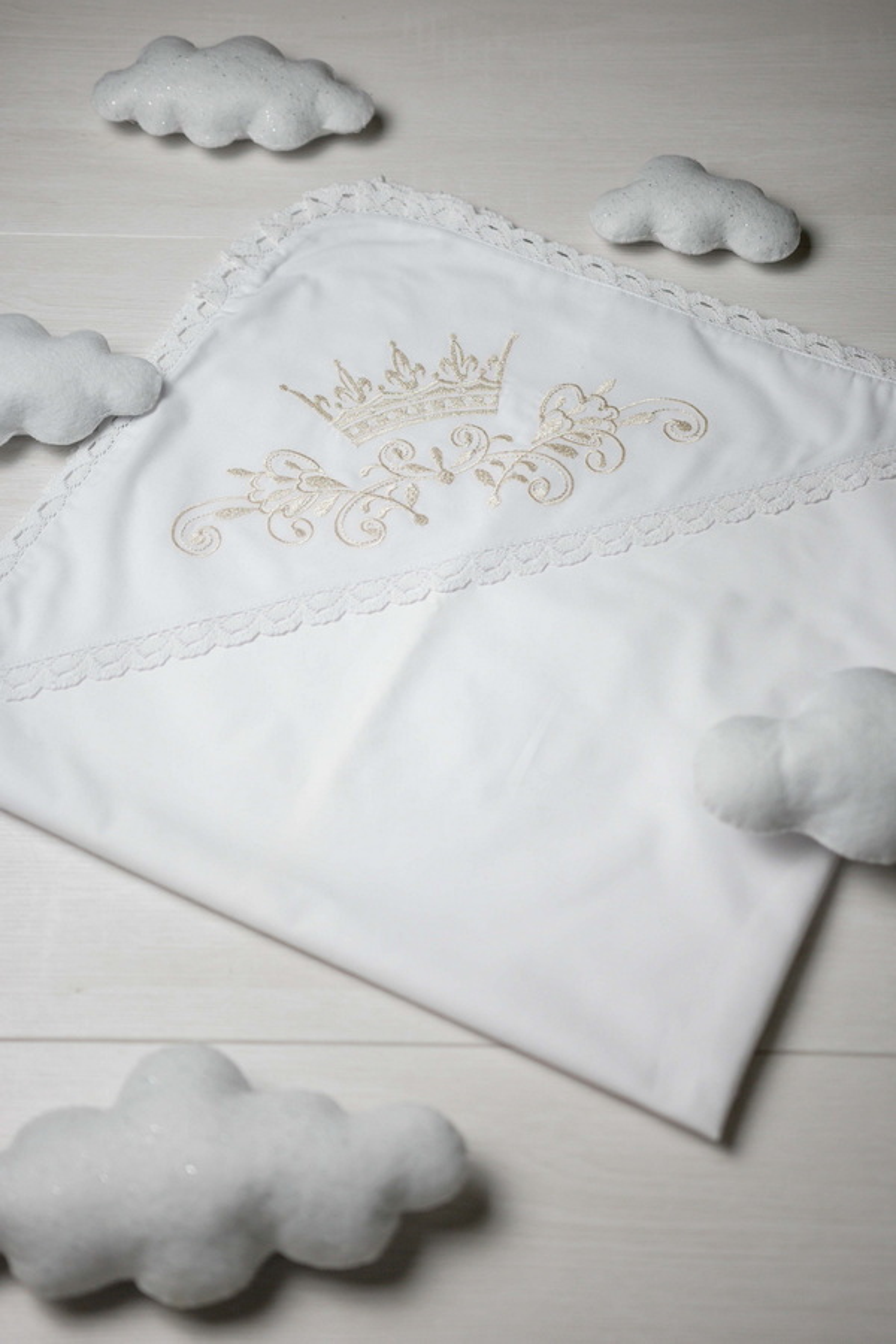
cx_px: 448
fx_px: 1960
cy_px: 672
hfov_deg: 25.8
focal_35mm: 52
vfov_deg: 37.9
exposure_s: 1/400
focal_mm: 35
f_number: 1.8
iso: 400
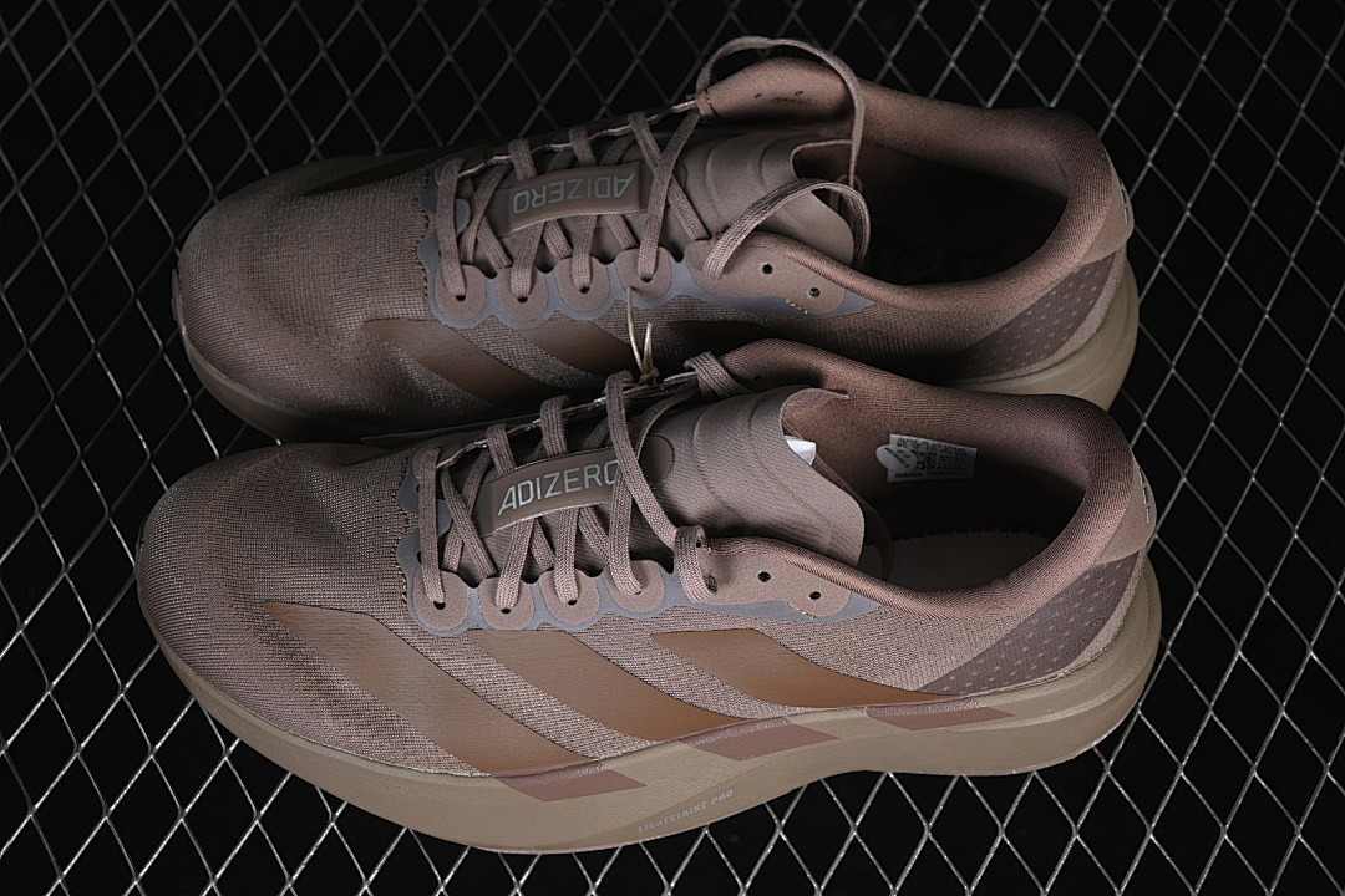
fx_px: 2802
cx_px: 672
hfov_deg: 27.0
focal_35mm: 75
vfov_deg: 18.2
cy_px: 448
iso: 160
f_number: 6.3
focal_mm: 50
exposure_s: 1/60
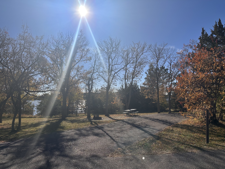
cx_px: 112
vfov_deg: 56.8
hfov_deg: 71.6
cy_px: 84
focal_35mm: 24
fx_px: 156
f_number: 1.78
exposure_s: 1/9709
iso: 80
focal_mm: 6.86
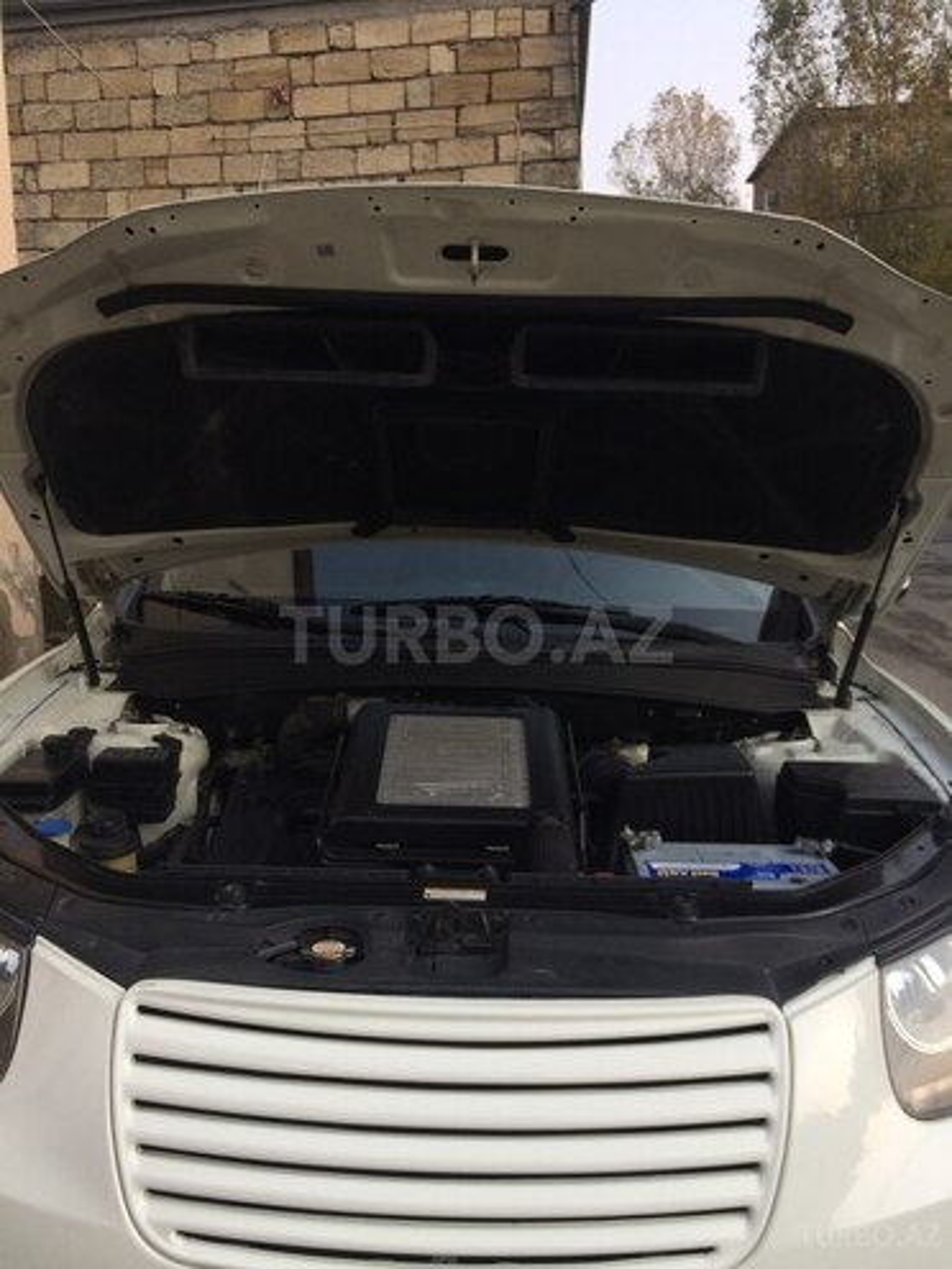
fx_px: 1063
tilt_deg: -10.1
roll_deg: +2.6
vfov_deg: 61.7
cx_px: 476
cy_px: 634
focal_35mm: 29
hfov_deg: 48.2
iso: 32
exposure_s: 1/855
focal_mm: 4.15
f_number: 2.2
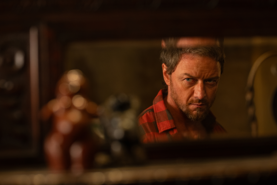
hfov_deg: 23.9
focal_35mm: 85
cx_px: 138
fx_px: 654
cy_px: 92
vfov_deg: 16.1
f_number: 2
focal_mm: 85
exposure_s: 1/160
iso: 1600
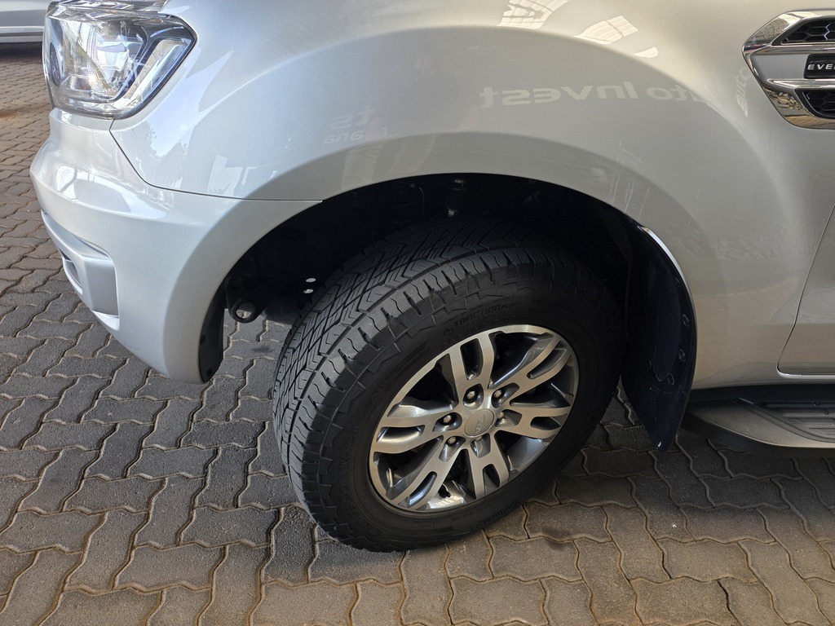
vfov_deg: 58.9
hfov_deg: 73.9
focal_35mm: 23
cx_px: 418
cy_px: 313
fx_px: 555
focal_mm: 6.25
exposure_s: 1/180
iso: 80
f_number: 1.7
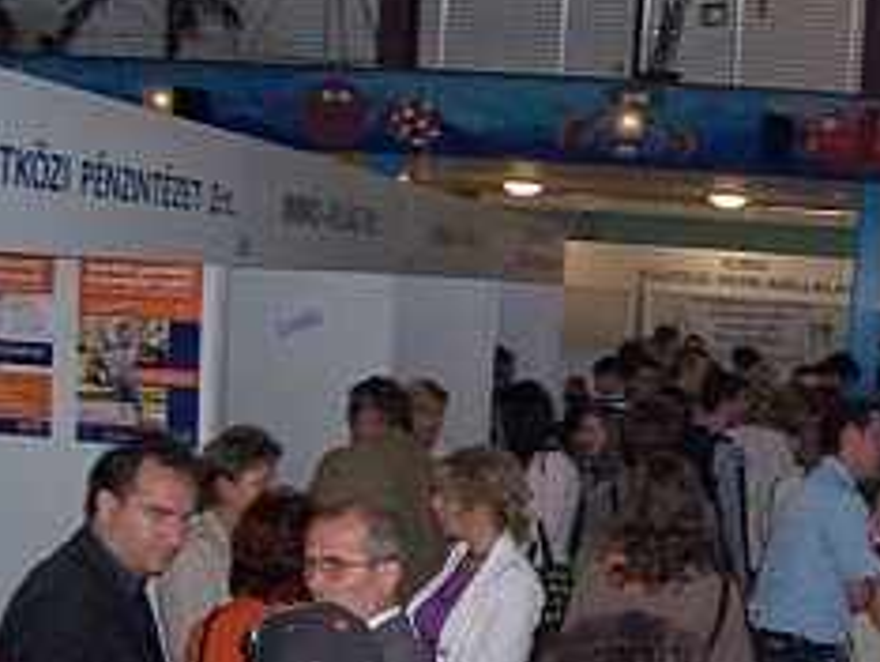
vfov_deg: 25.1
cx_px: 715
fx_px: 1476
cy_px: 474
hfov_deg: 32.2
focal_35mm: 58
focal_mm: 5.6
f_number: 2.7
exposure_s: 1/60
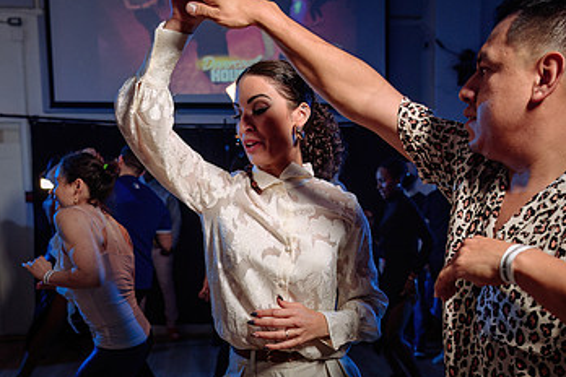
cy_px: 271
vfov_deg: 32.9
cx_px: 290
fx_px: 629
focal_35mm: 40
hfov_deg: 48.5
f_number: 2.8
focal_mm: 24
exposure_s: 1/125
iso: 500
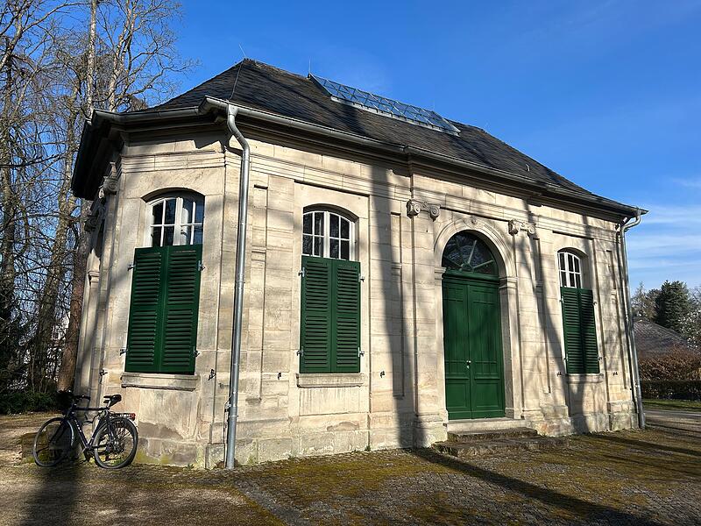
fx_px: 527
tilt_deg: +11.6
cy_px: 263
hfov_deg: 67.3
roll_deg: -1.4
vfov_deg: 53.1
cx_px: 350
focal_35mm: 26
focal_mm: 5.7
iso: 50
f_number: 1.5
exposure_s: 1/4115
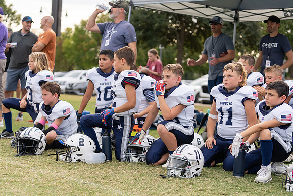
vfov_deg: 19.5
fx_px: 570
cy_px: 98
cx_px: 146
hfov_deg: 28.8
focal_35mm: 70
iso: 160
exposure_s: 1/1250
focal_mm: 70
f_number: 2.8
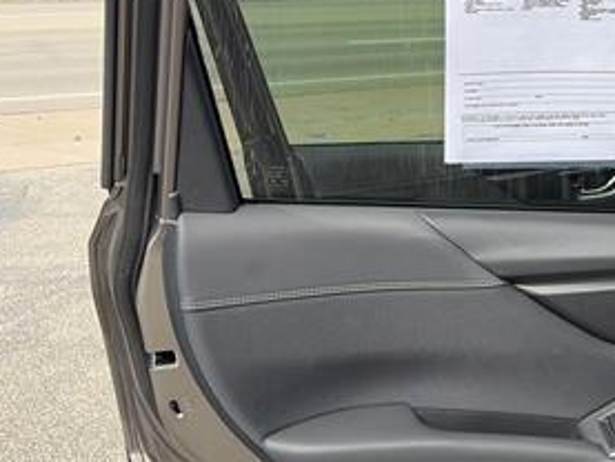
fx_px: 1066
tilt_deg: -19.8
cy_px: 304
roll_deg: +1.1
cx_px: 659
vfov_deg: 24.3
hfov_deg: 29.3
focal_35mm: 60
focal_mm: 5.96
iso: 50
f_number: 1.6
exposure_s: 1/694
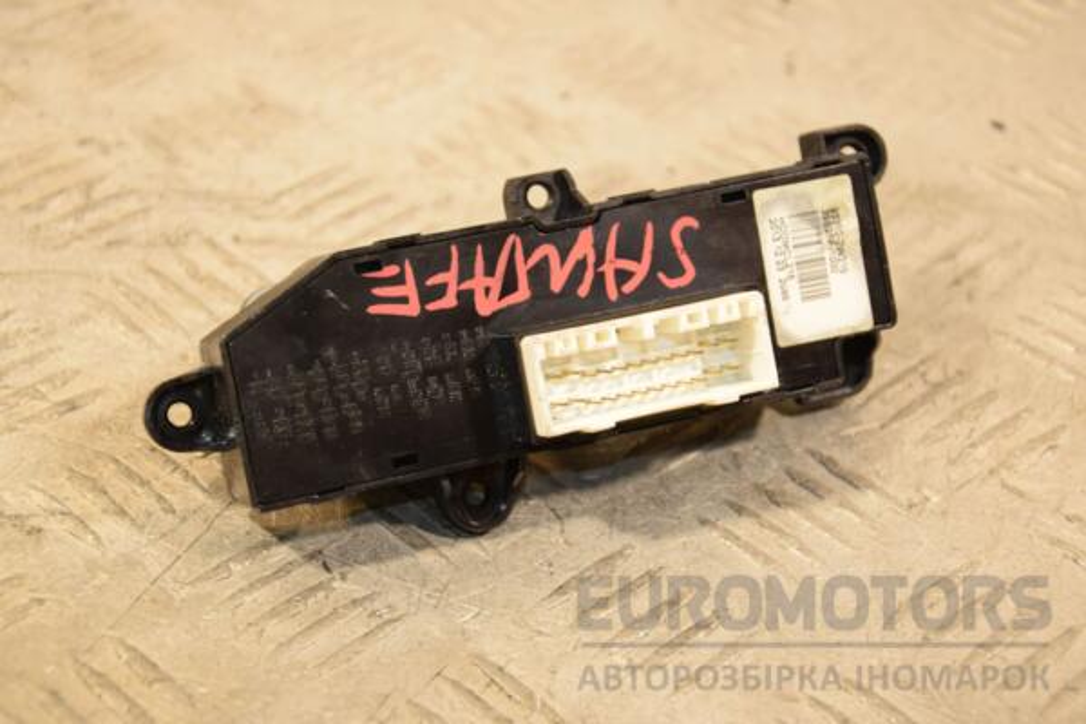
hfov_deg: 26.0
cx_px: 543
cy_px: 362
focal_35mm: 78
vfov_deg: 17.5
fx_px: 2353
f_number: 5
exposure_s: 1/200
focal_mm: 52
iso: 800
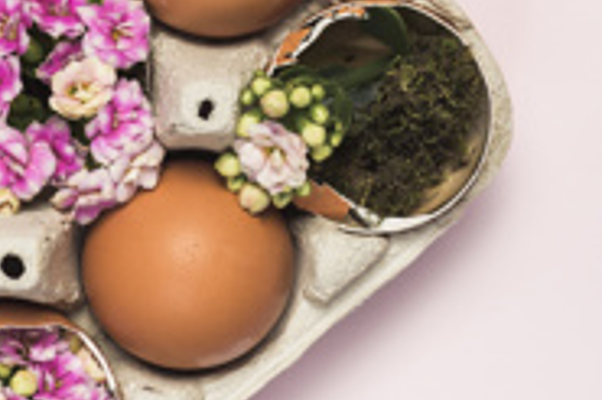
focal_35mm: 169
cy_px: 99
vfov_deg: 8.1
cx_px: 124
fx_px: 2823
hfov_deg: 12.1
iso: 80
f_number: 6.3
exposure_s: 1/160
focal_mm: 50
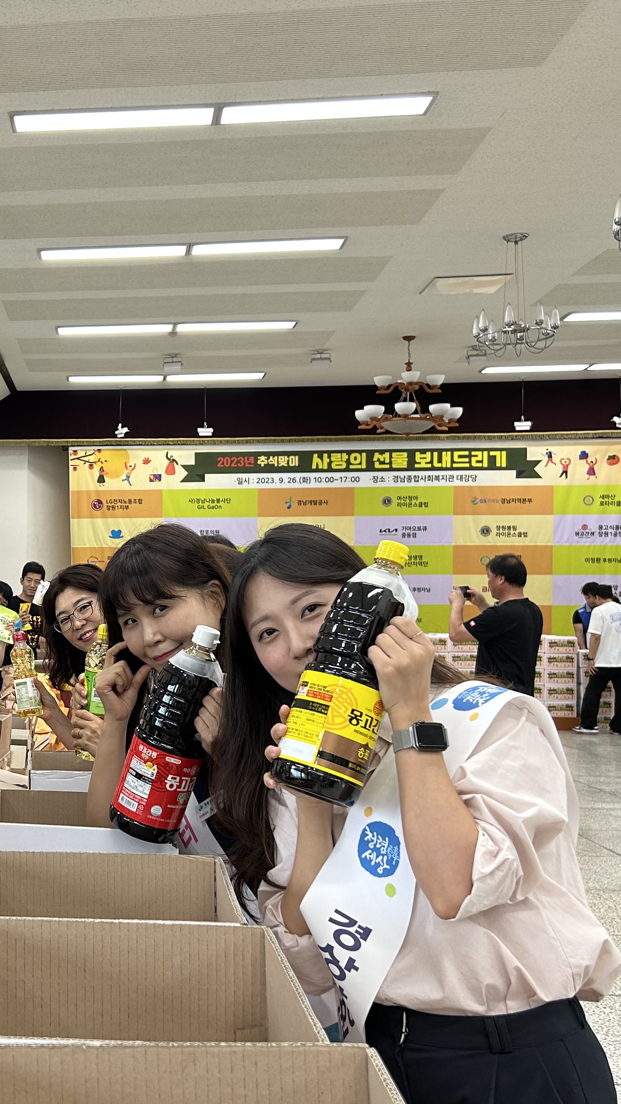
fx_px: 1259
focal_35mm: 43
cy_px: 583
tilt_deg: +1.4
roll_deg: +0.1
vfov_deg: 47.3
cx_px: -32
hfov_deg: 26.0
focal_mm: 5.7
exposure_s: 1/60
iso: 64
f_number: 1.5
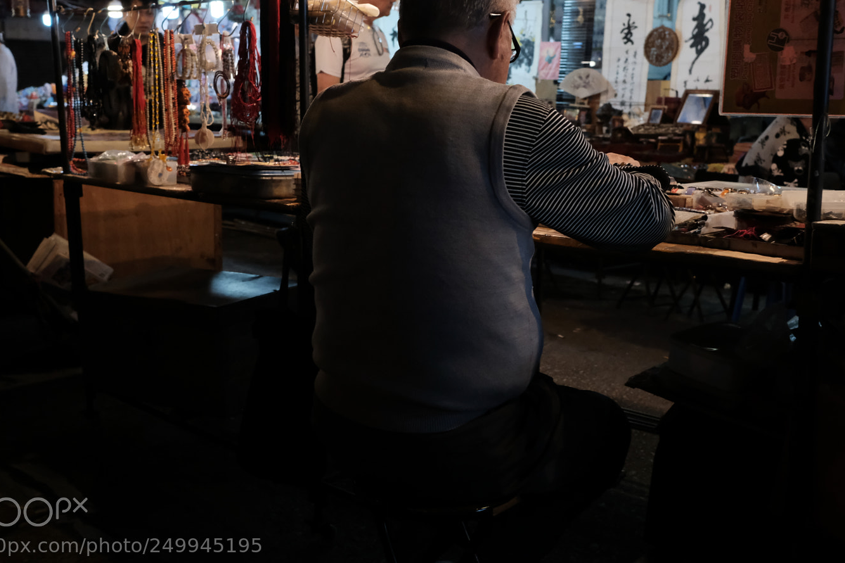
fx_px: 986
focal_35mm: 42
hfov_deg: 46.4
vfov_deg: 31.9
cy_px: 257
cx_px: 437
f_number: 4
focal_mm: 23
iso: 4000
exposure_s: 1/500
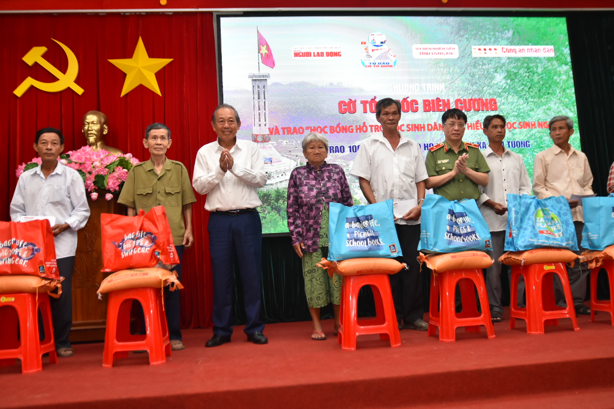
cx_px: 307
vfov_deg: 40.0
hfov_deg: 57.2
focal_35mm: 33
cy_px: 204
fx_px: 563
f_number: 3.2
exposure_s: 1/160
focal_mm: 22
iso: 800
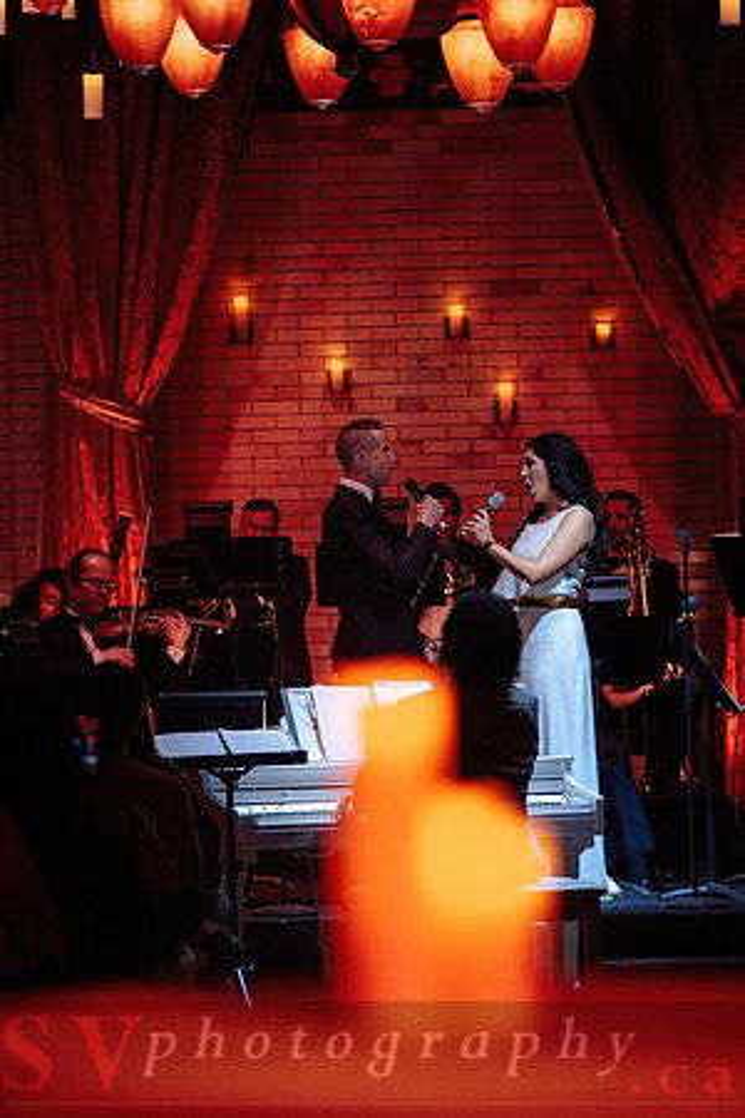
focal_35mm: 135
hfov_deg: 10.2
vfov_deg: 15.2
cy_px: 559
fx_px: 4190
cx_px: 372
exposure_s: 1/125
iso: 2000
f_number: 3.5
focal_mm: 135
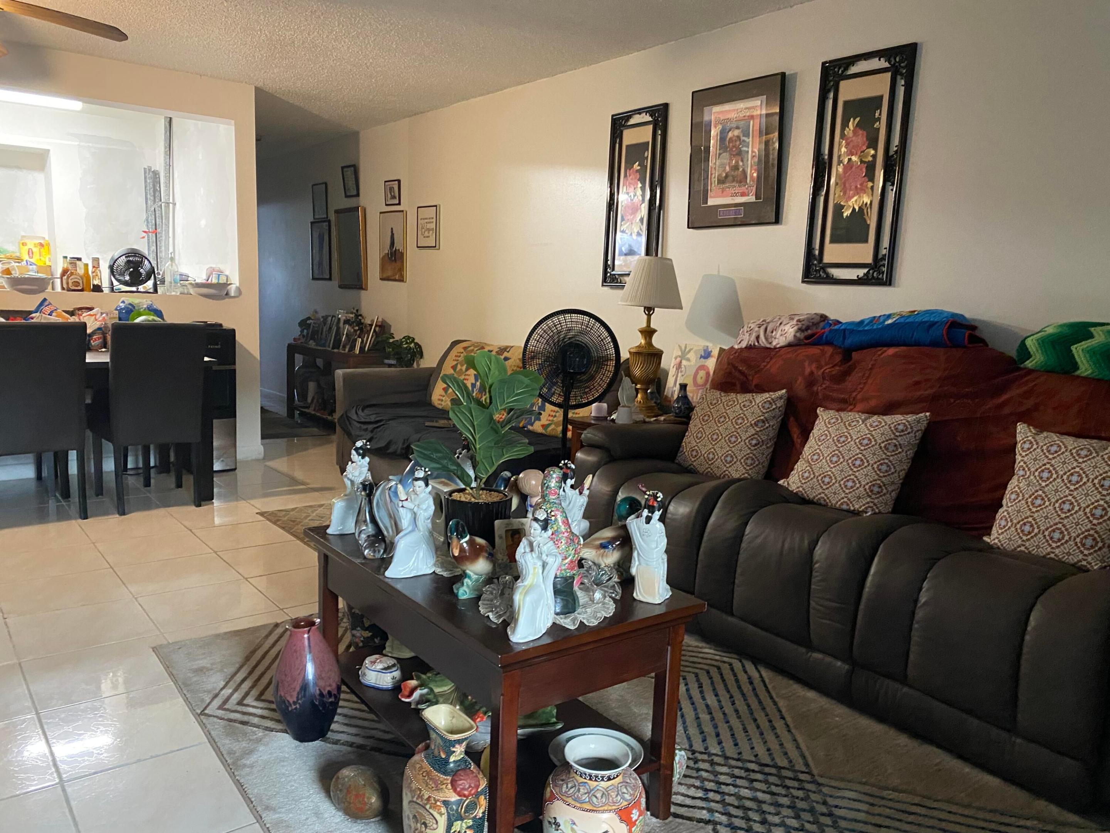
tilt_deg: -9.6
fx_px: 834
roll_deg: -2.5
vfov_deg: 53.1
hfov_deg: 67.3
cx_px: 555
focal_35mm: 26
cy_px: 416
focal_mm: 4.25
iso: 500
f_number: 1.8
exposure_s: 1/40
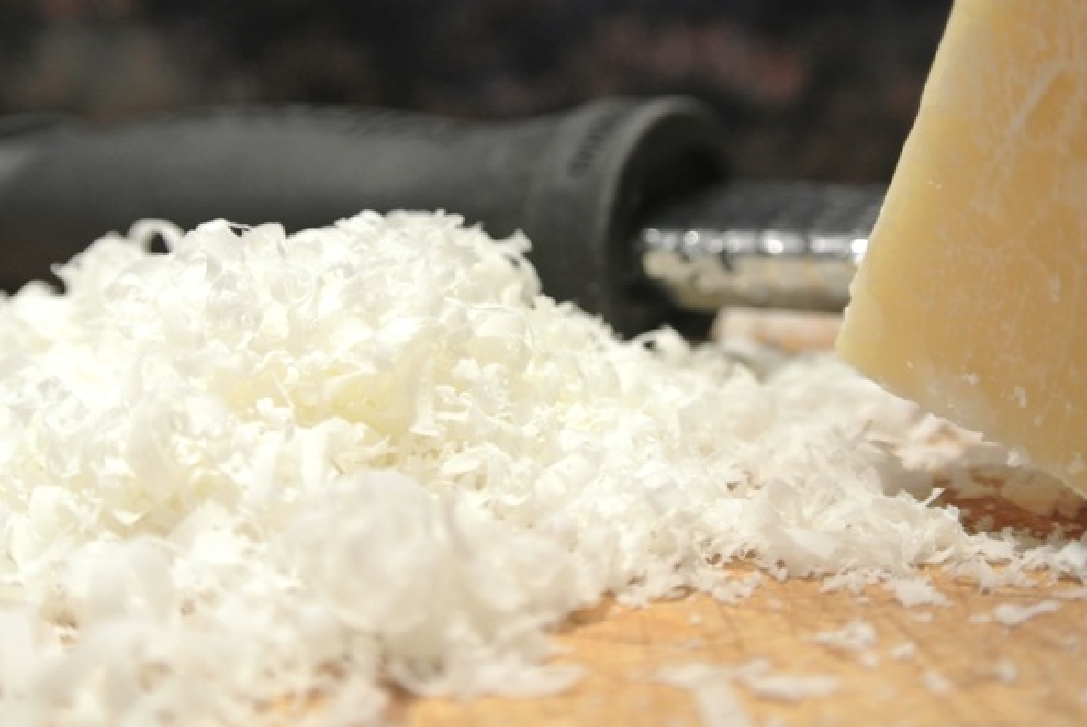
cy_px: 369
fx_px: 1602
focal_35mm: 53
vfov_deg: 25.6
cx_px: 532
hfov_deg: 37.5
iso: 800
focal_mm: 18.2
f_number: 4.5
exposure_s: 1/30
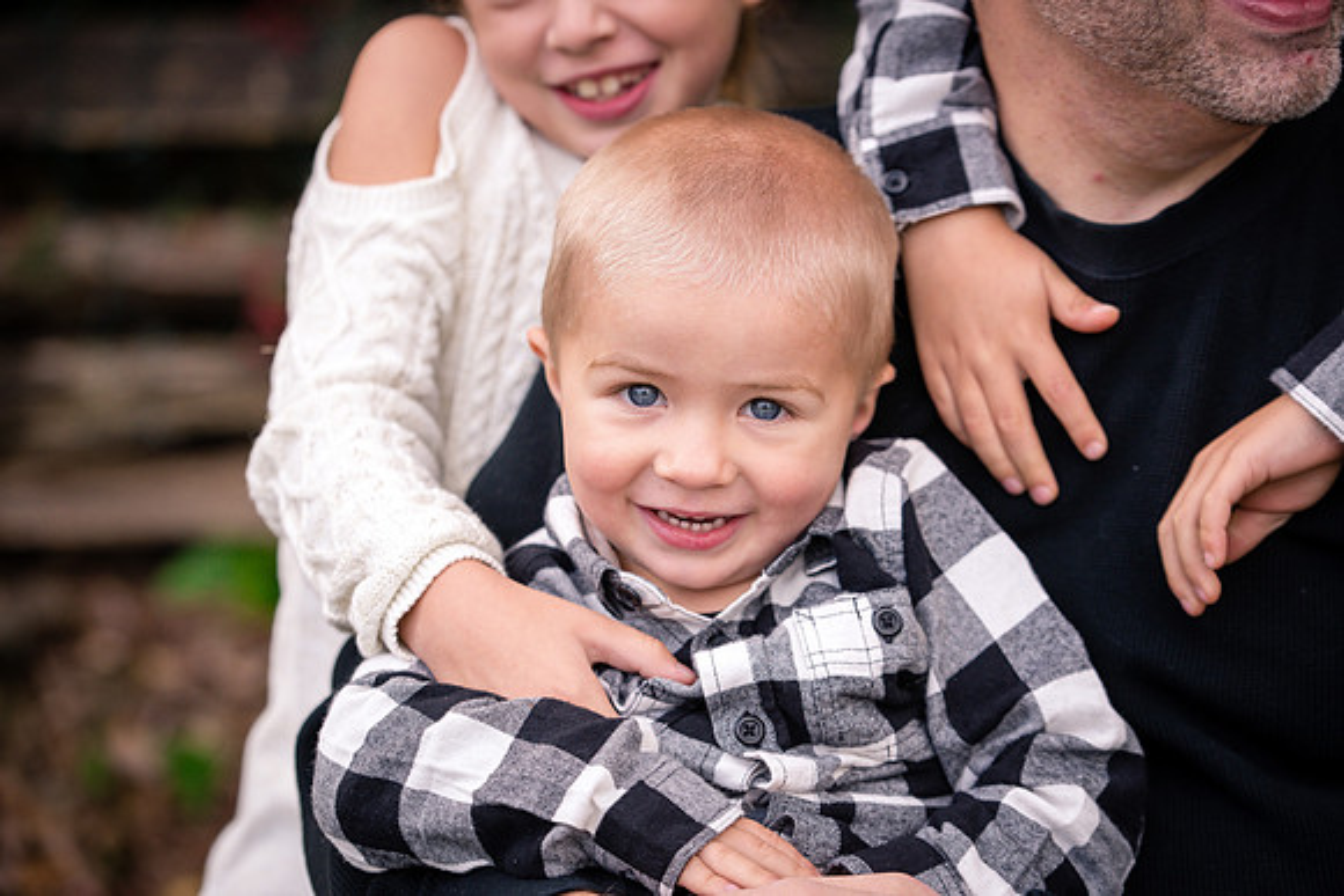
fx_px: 3921
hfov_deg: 19.5
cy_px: 448
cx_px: 672
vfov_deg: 13.0
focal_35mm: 105
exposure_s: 1/1000
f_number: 3.5
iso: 400
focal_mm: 105
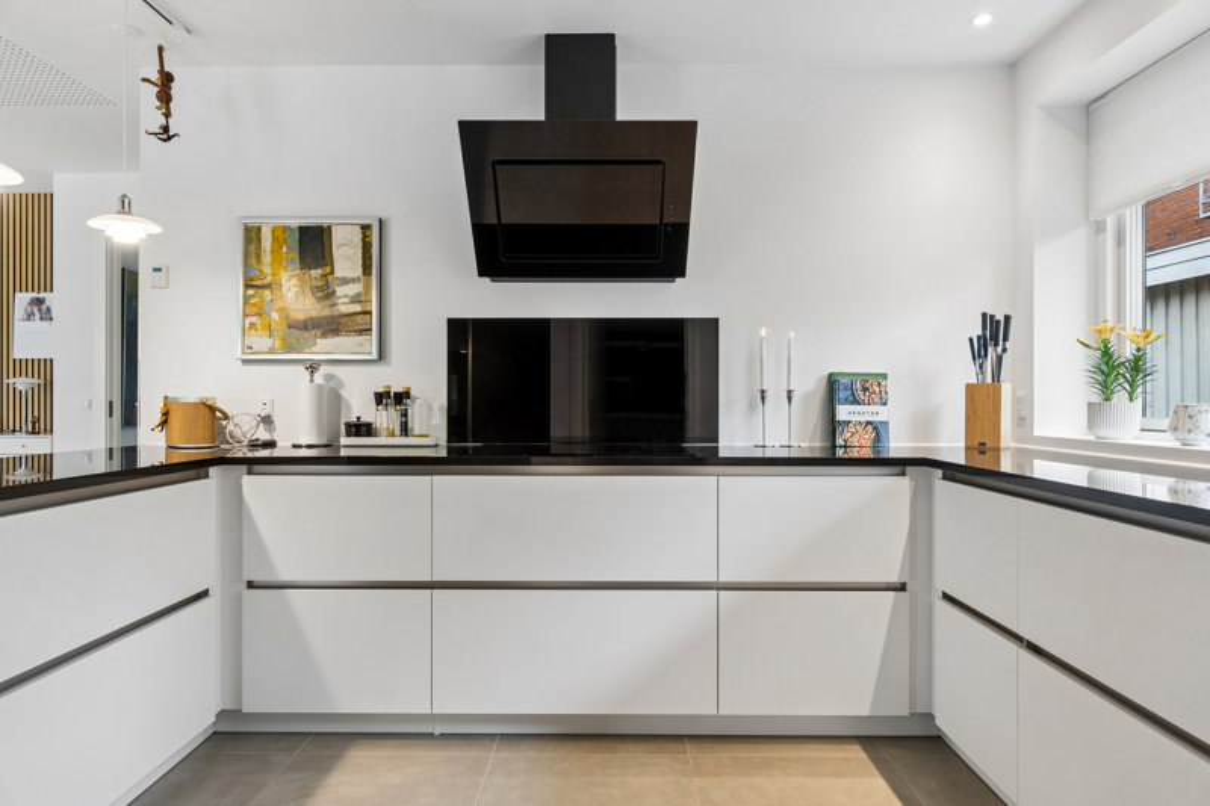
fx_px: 756
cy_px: 403
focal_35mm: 22
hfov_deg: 77.3
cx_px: 605
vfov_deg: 56.1
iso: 200
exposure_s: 1/3.33
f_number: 8
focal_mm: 15
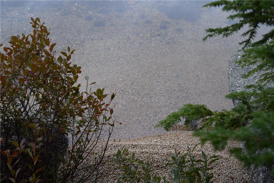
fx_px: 263
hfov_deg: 55.1
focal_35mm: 34
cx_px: 137
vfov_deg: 38.4
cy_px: 92
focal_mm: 23
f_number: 6.3
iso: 400
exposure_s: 1/160
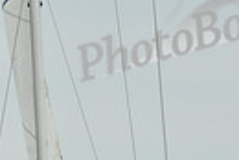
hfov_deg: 2.3
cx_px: -17
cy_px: 325
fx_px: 5942
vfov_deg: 1.5
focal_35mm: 894
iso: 320
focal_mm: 200
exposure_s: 1/1250
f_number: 11
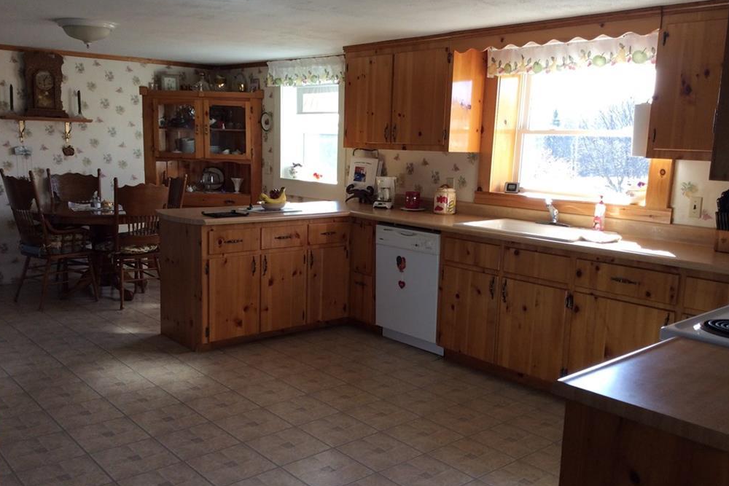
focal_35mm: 34
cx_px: 366
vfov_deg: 38.9
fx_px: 689
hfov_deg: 55.8
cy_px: 260
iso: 32
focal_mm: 3.3
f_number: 2.4
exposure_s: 1/60
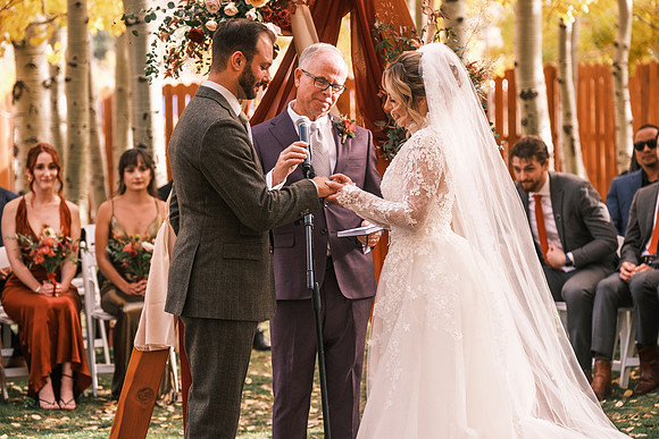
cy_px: 220
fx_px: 2600
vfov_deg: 9.7
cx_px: 330
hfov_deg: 14.4
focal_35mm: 142
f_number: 3.6
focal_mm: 94.5
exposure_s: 1/500
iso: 400
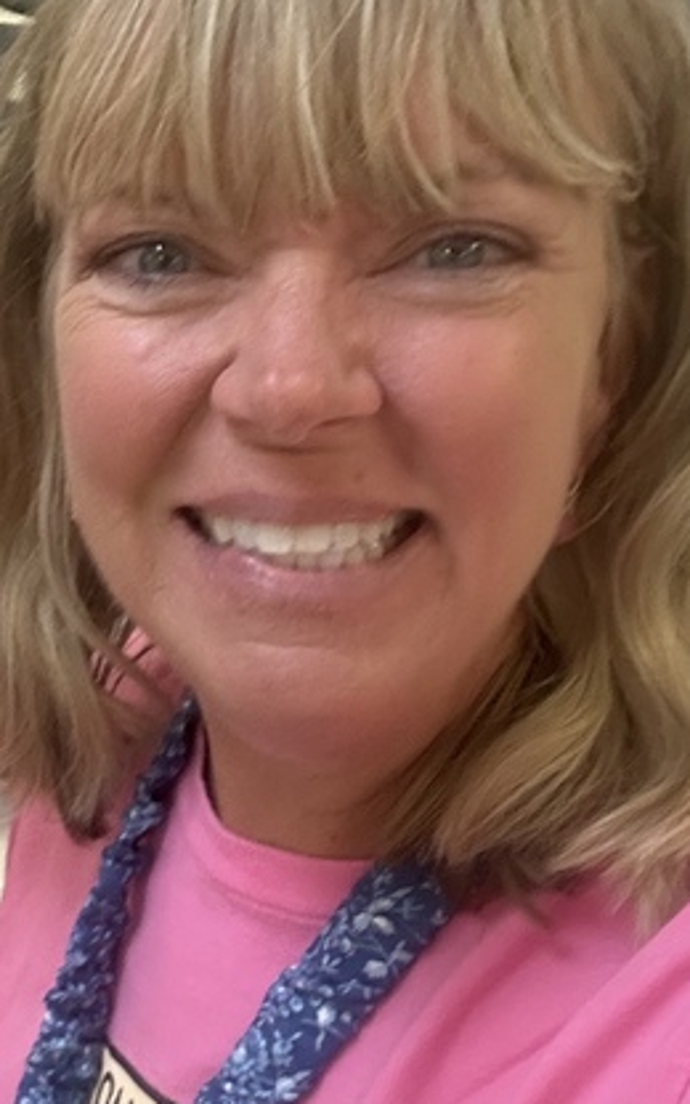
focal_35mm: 60
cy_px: 541
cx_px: -188
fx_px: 1805
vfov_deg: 34.0
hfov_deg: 20.0
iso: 250
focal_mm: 2.69
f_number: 1.9
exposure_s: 1/60
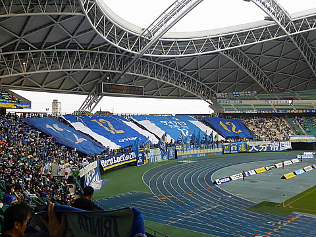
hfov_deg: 47.9
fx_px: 356
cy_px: 118
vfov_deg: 36.8
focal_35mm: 39
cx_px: 158
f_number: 3.9
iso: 100
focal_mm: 6.9
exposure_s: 1/400
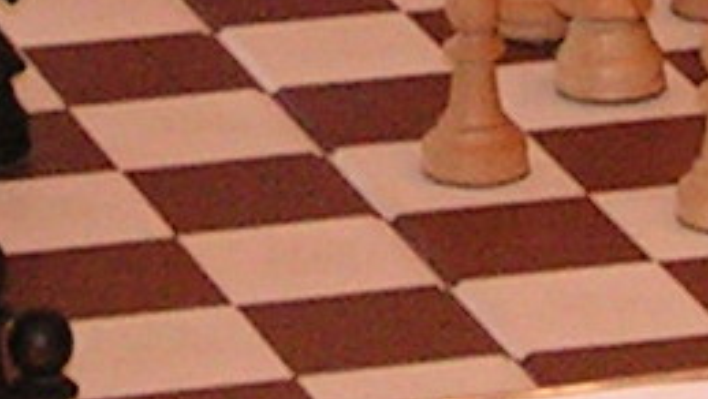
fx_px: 7776
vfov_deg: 2.9
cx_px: 388
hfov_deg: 5.2
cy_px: -312
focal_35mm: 414
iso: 200
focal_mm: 8.1
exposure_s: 1/40
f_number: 3.2
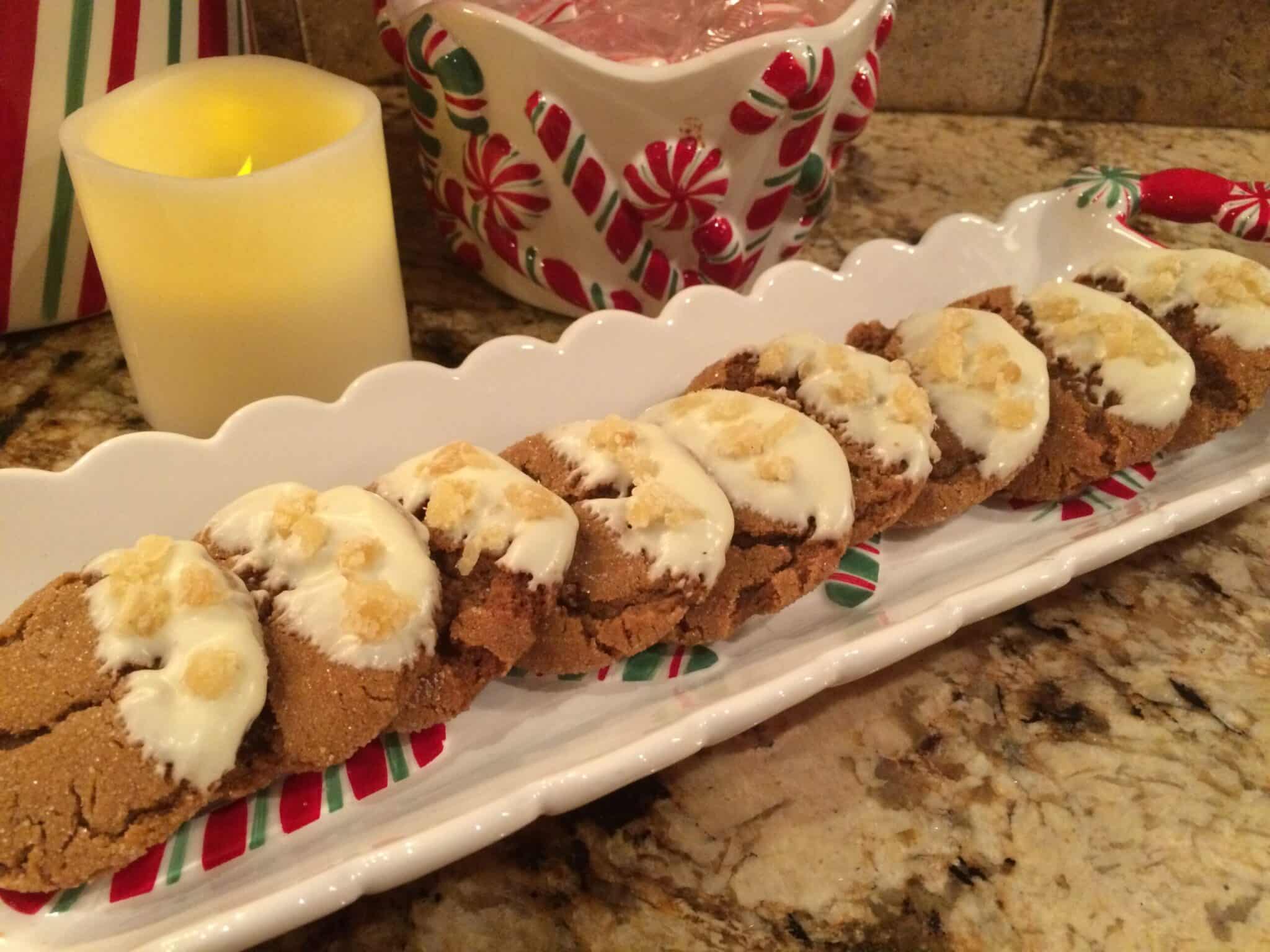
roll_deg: -2.0
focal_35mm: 29
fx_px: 1064
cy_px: 476
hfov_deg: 61.7
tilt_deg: -40.5
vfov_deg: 48.2
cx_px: 635
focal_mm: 4.15
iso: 320
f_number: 2.2
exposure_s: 1/30
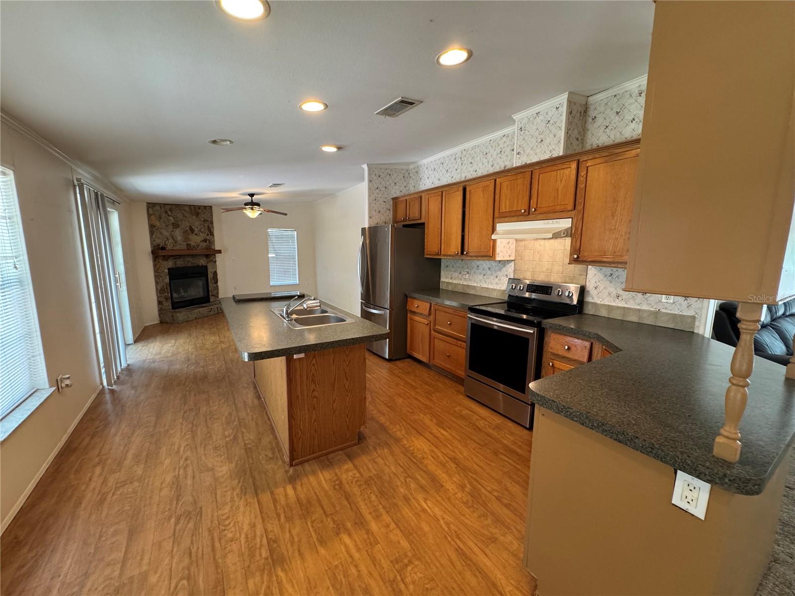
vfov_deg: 85.7
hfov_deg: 102.1
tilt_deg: -10.0
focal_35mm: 14
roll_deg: -0.9
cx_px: 398
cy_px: 298
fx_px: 322
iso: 250
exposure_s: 1/60
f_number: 2.2
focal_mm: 2.22
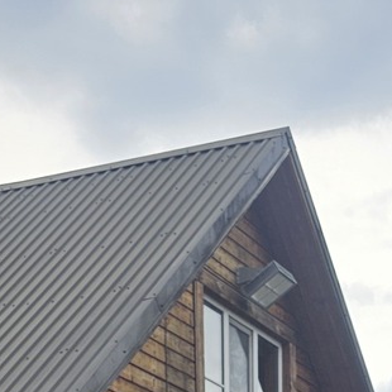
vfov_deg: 13.0
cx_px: 381
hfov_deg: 16.3
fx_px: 1345
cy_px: 910
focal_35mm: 105
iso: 10
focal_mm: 6.3
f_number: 1.7
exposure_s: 1/738
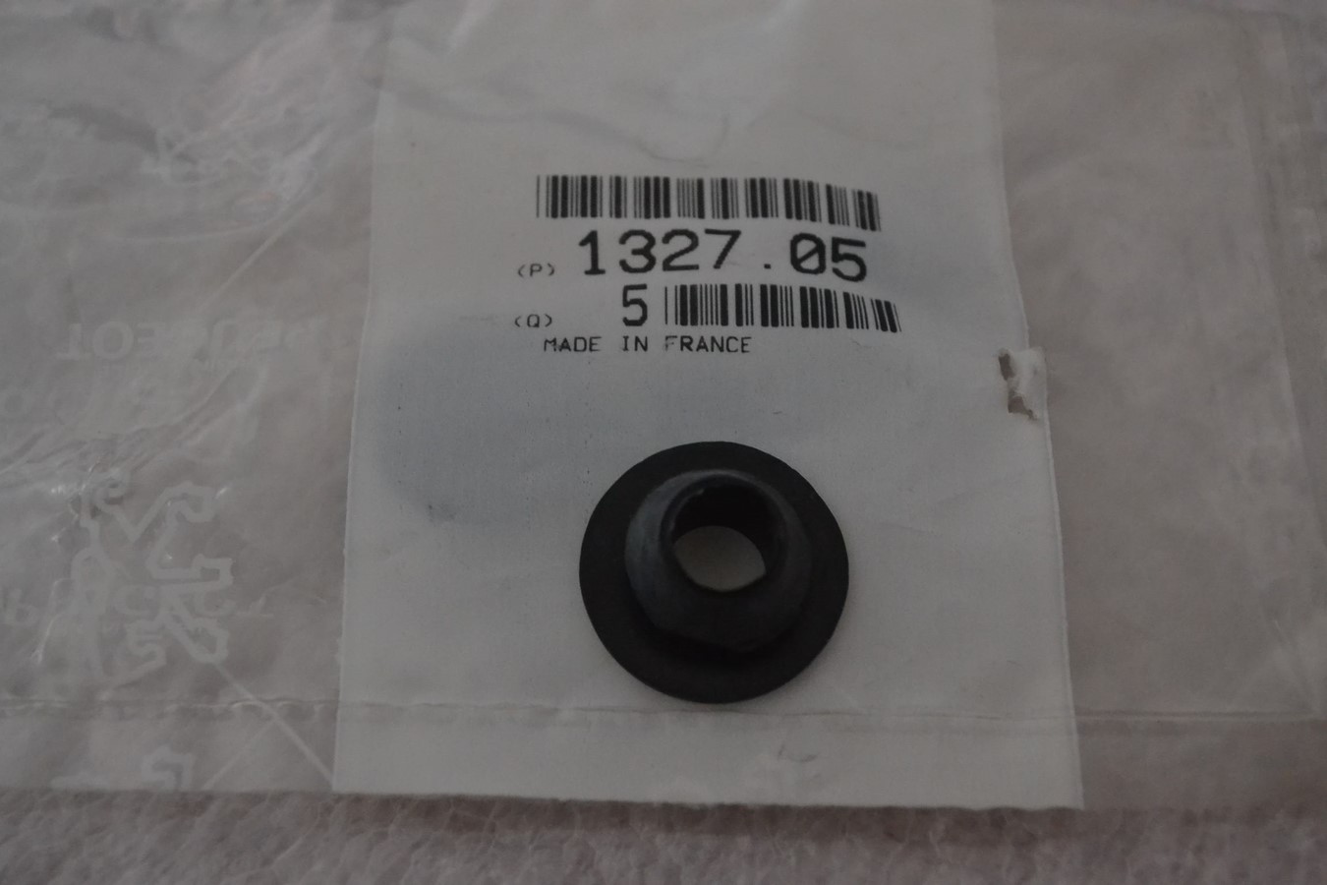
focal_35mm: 52
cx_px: 664
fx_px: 1935
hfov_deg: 37.9
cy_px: 442
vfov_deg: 25.8
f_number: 5
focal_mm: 35
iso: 3200
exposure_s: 1/40
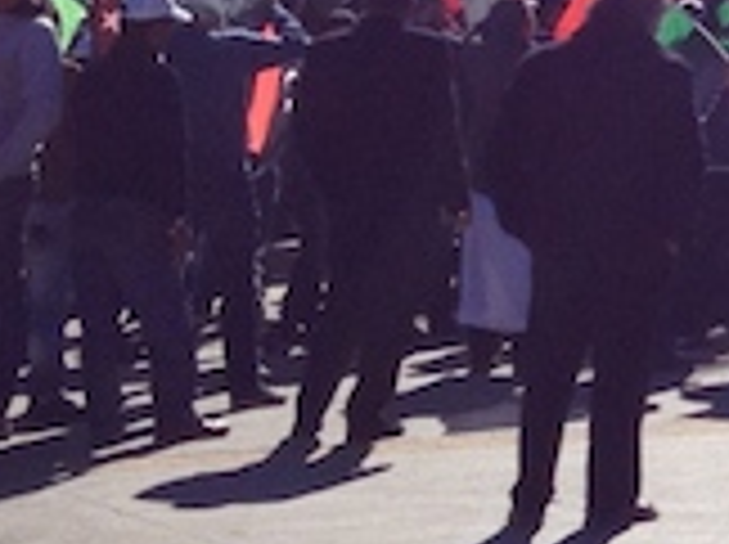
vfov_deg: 7.6
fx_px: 4101
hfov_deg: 9.3
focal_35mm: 195
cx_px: 1620
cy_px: -7
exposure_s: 1/2907
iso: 50
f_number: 2.4
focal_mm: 4.28
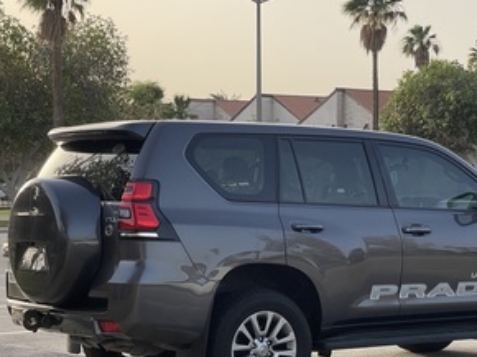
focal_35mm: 101
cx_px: 335
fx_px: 1391
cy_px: 216
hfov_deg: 19.4
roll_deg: +0.1
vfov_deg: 14.6
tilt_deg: -1.5
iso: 20
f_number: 2.2
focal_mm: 7.5
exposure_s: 1/364
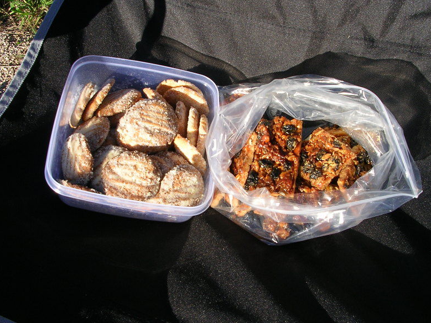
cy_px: 162
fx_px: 486
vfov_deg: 36.8
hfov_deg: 47.8
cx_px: 220
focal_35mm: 39
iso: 50
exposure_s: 1/190
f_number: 5.6
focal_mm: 5.8
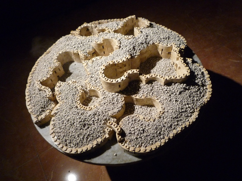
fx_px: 182
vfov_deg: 53.0
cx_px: 120
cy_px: 91
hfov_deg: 67.3
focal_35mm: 26
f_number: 2.8
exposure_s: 1/30
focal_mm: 4.4
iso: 400
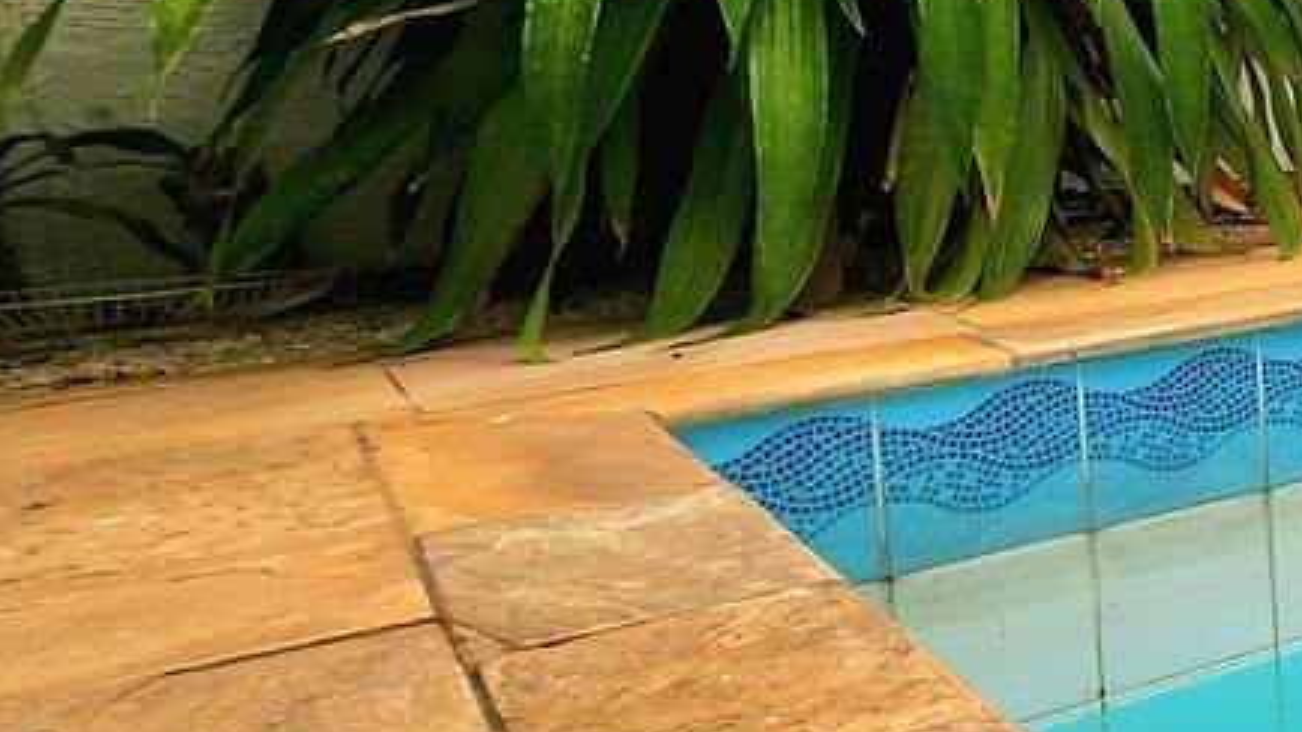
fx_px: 1622
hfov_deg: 25.6
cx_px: 2133
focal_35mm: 47
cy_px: 87
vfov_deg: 24.7
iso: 50
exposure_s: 1/667
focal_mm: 2.2
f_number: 2.2
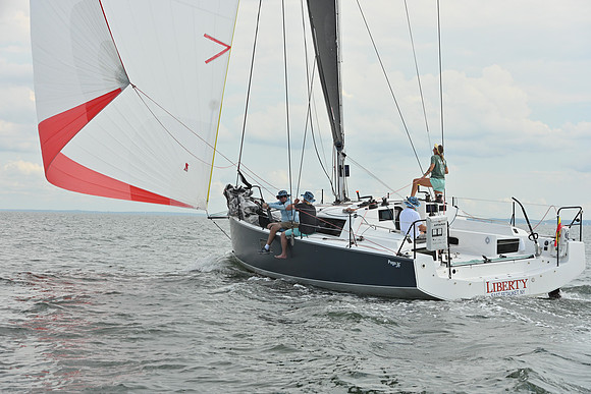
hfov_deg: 28.8
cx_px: 296
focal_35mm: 70
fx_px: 1149
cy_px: 197
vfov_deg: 19.5
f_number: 7.1
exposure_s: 1/1600
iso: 320
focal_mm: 70
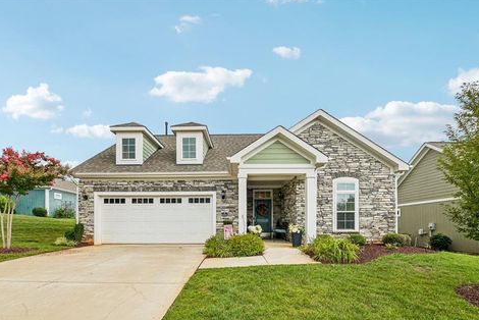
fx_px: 226
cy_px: 165
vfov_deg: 70.5
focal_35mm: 17
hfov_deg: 93.2
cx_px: 234
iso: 200
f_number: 9
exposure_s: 1/250
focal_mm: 16
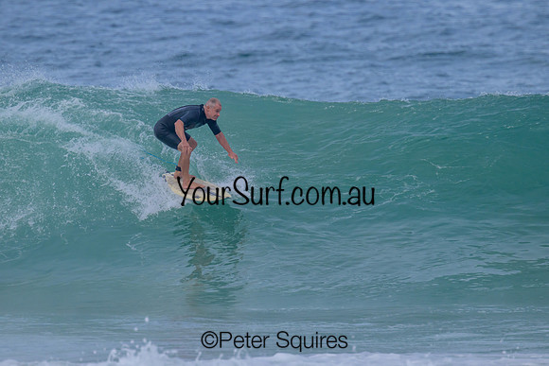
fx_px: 13982
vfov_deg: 1.5
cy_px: 166
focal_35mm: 917
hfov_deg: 2.2
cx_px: 262
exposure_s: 1/2000
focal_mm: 800
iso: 900
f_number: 11
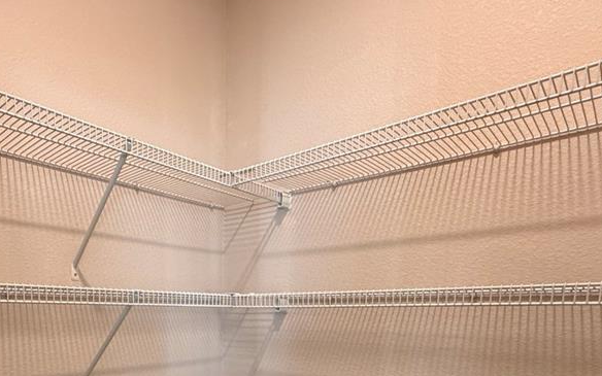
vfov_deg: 41.2
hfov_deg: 69.1
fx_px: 427
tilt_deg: -8.2
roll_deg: -0.4
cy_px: 379
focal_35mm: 26
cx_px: 221
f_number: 2.2
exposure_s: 1/60
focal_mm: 2.22
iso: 250
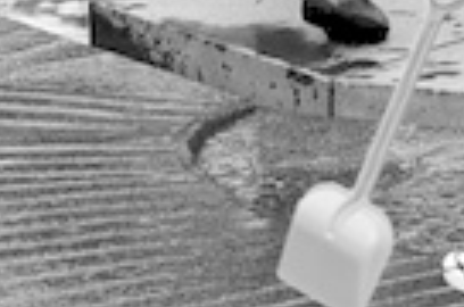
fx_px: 5684
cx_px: 795
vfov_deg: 3.1
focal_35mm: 442
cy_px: -230
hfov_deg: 4.6
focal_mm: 50
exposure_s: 1/250
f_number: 8
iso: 200
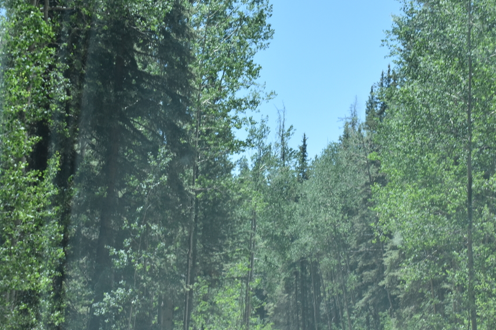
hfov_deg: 20.4
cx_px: 297
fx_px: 1378
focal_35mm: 100
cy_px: 203
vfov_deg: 13.7
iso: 400
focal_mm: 38
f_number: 8
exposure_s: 1/500
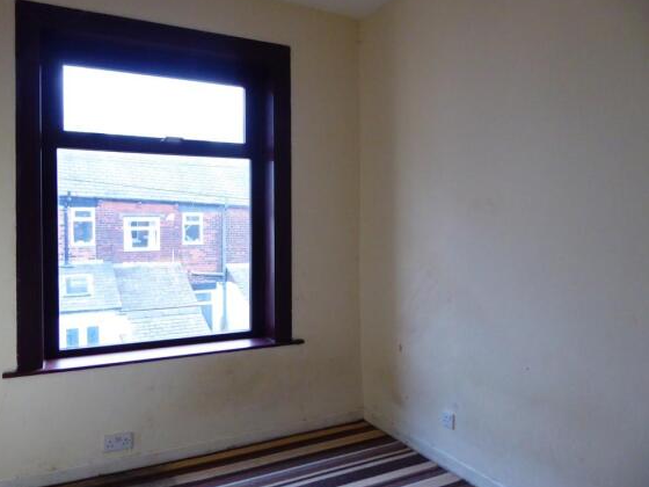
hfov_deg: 69.4
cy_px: 238
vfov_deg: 54.9
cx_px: 312
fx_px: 469
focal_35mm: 25
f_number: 3.3
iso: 400
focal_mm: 4.3
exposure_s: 1/60
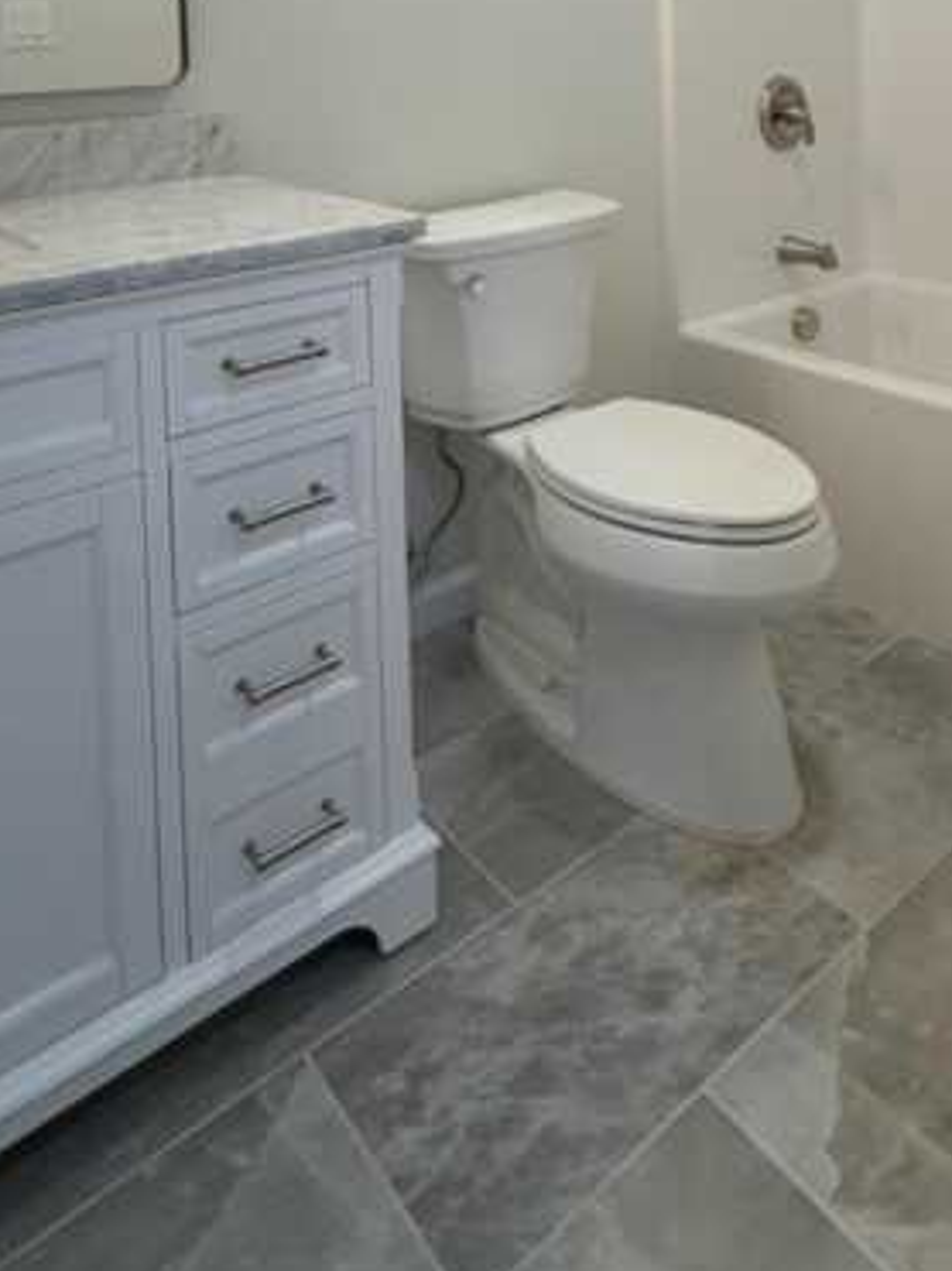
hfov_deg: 48.2
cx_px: 514
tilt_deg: -3.0
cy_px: 86
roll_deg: +1.3
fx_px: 1064
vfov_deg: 52.7
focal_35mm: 29
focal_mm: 2.22
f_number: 2.2
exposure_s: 1/120
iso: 125
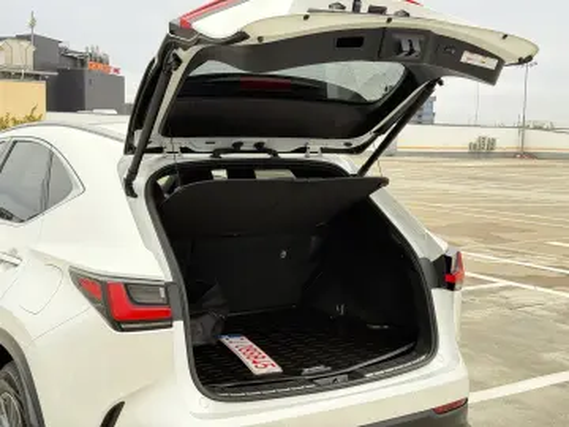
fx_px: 789
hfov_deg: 39.7
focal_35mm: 48
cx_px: 284
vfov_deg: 30.3
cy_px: 214
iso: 200
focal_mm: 6.76
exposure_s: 1/213
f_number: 1.78
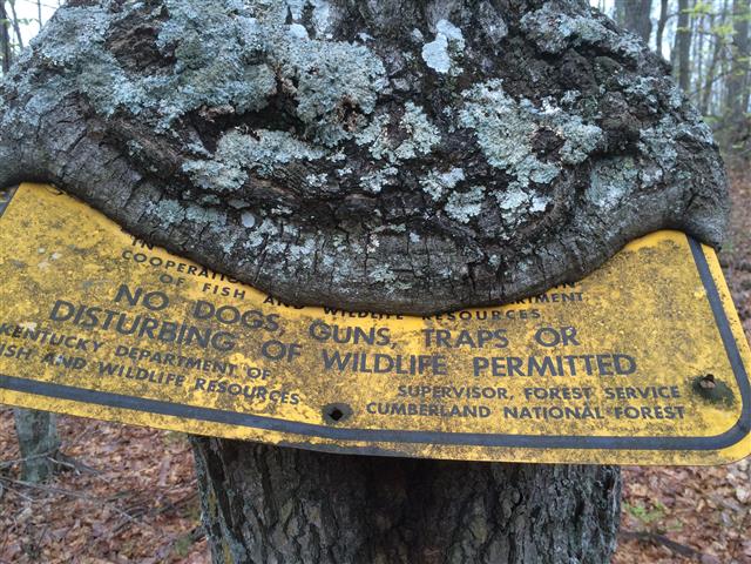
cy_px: 282
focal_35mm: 30
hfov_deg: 60.0
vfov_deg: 46.8
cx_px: 376
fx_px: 651
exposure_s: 1/60
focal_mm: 4.12
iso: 50
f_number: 2.2
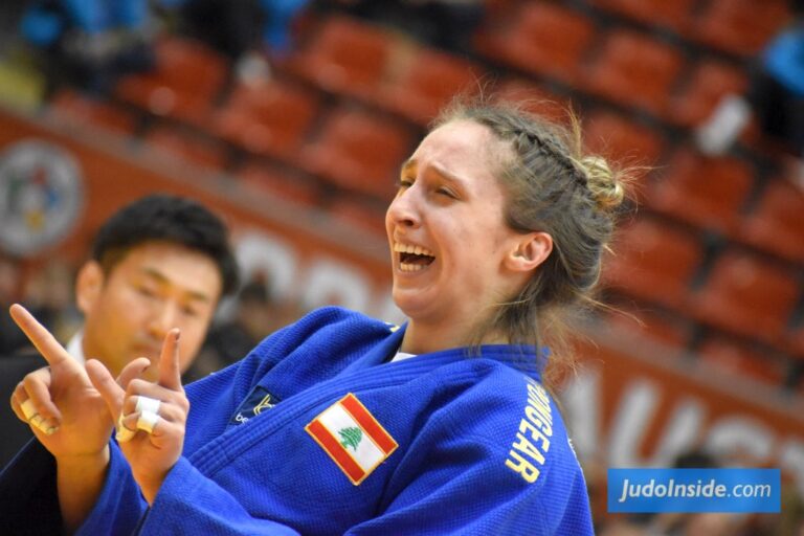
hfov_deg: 5.1
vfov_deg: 3.4
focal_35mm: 405
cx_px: 402
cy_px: 268
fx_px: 9044
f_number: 7.1
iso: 6400
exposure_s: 1/320
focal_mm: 270
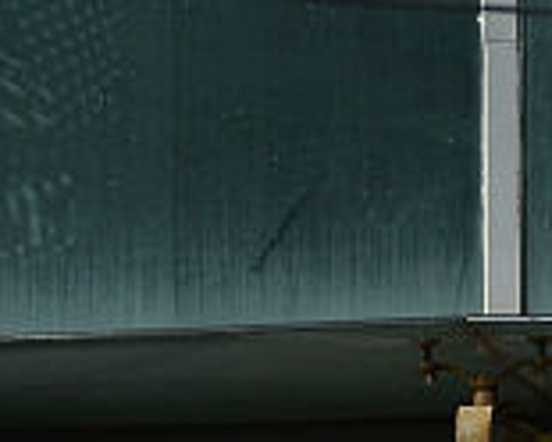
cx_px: 1731
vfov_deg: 1.1
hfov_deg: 1.3
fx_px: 23656
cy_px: 1050
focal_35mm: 1448
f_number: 7.1
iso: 200
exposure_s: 1/1000
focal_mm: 200
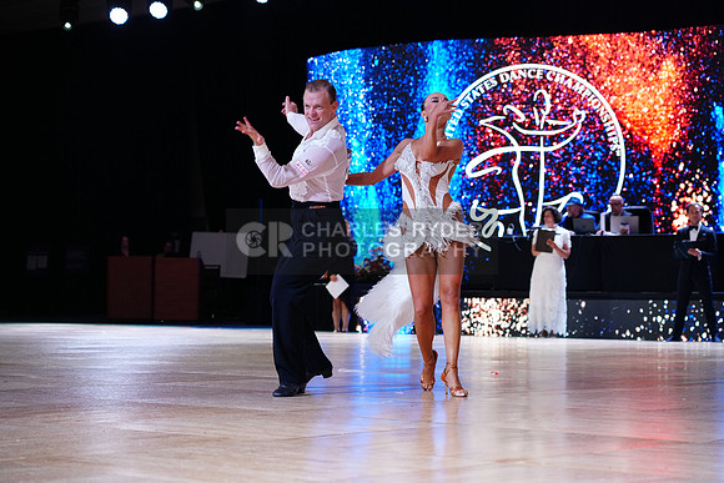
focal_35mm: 87
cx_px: 362
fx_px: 1750
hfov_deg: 23.4
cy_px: 242
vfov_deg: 15.7
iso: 2000
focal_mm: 87
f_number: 4.5
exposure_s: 1/500
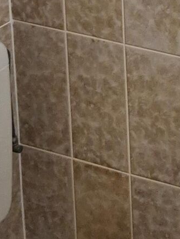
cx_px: 336
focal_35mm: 147
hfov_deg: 9.6
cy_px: -165
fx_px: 1018
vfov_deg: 12.5
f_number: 1.8
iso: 640
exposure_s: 1/100
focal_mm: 5.4
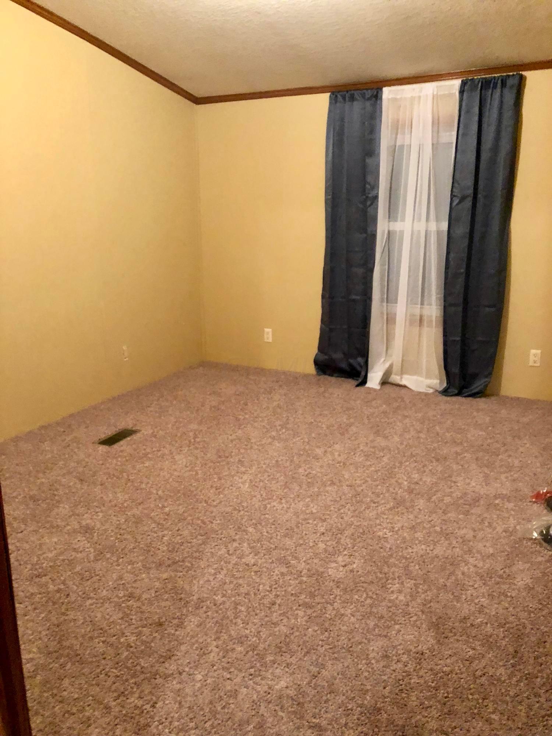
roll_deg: +0.6
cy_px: 368
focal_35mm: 28
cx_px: 276
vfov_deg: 63.4
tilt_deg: -15.6
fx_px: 595
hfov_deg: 49.7
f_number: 1.8
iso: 80
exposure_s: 1/4
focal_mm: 3.99
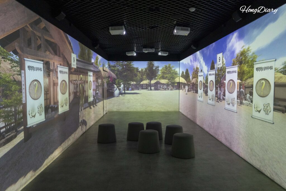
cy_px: 96
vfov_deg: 45.0
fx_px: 230
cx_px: 143
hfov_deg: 63.7
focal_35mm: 29
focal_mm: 29
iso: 6400
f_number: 4
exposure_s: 1/160
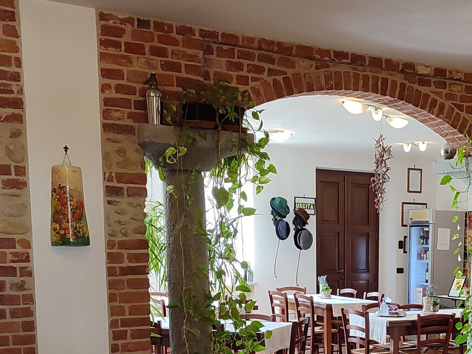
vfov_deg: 23.8
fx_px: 804
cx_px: 412
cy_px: 354
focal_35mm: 59
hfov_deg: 31.4
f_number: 1.89
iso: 244
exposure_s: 1/50
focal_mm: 5.95
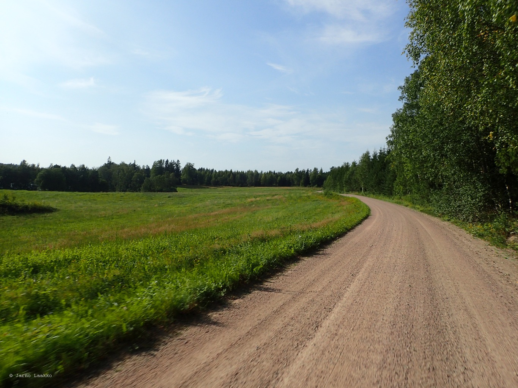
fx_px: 374
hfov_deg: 69.4
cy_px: 194
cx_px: 259
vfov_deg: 54.9
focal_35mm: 25
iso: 100
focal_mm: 4.5
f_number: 8
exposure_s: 1/250
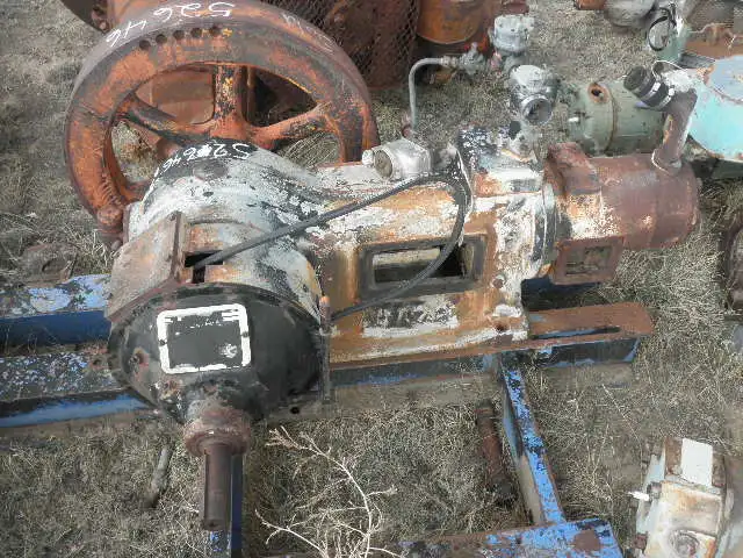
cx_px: 372
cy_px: 279
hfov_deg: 52.6
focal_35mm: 35
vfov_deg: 40.7
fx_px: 751
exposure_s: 1/60
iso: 100
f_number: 3.2
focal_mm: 6.1
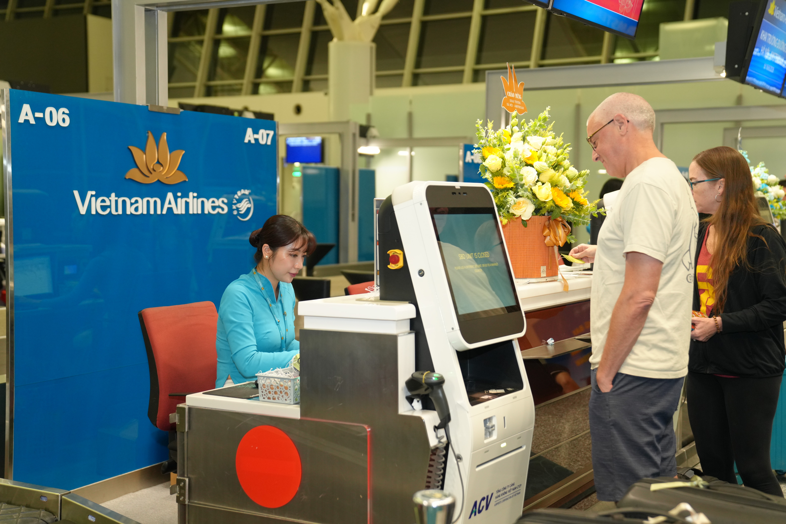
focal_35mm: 48
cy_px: 262
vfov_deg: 28.1
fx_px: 1048
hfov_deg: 41.1
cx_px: 393
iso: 1600
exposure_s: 1/160
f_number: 2.8
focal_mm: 48
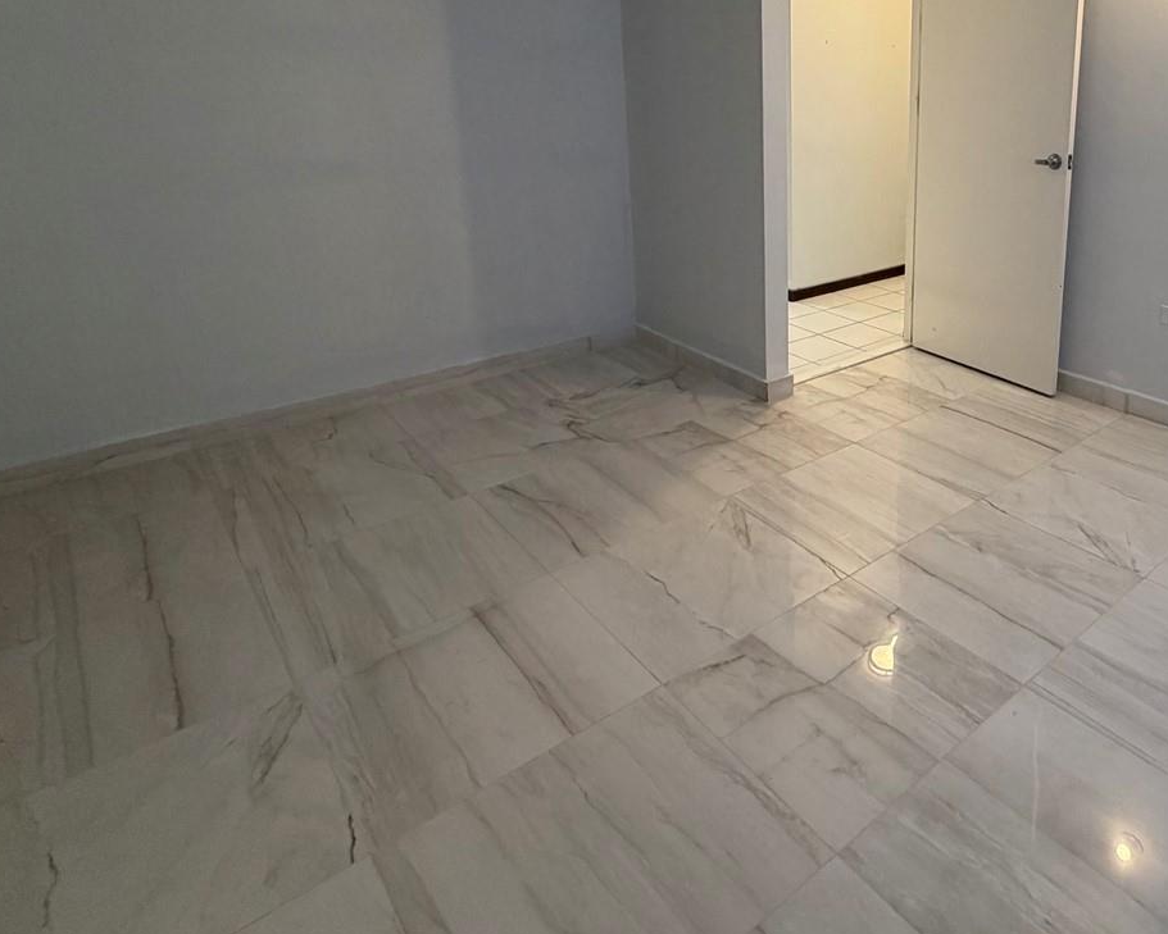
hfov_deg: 65.6
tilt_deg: -13.6
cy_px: 255
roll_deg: -0.9
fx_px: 830
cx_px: 887
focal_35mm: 24
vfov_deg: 56.4
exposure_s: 1/60
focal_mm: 2.22
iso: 200
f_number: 2.2
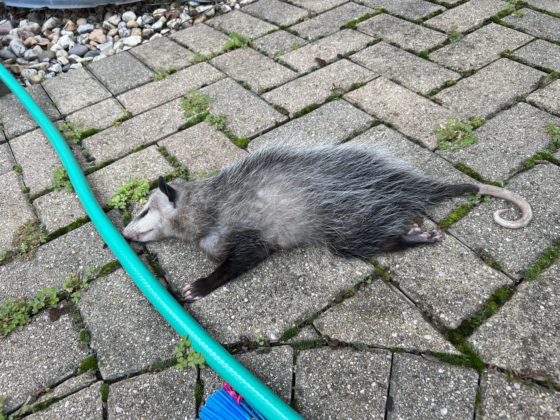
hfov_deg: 67.3
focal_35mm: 26
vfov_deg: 53.1
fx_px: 421
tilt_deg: -46.8
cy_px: 210
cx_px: 280
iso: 32
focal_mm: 5.7
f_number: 1.5
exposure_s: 1/212
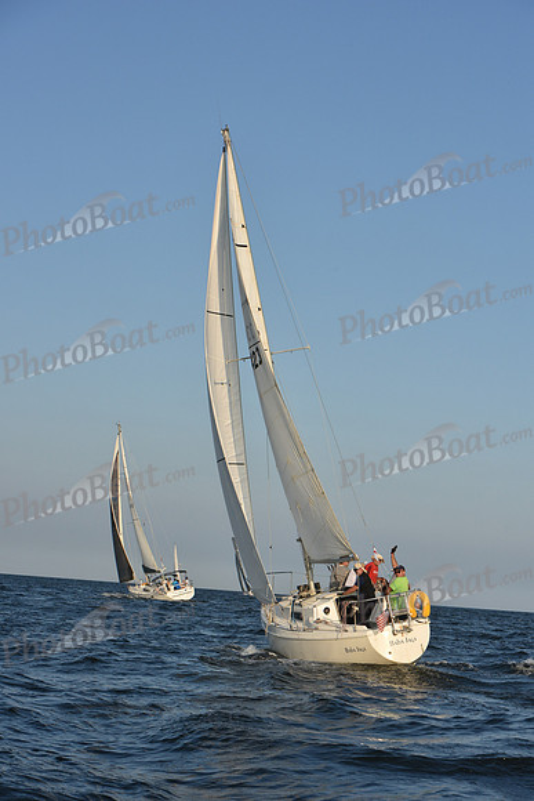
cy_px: 400
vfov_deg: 28.8
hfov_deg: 19.5
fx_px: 1556
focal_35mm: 70
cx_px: 267
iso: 320
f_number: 8
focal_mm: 70
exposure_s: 1/1000
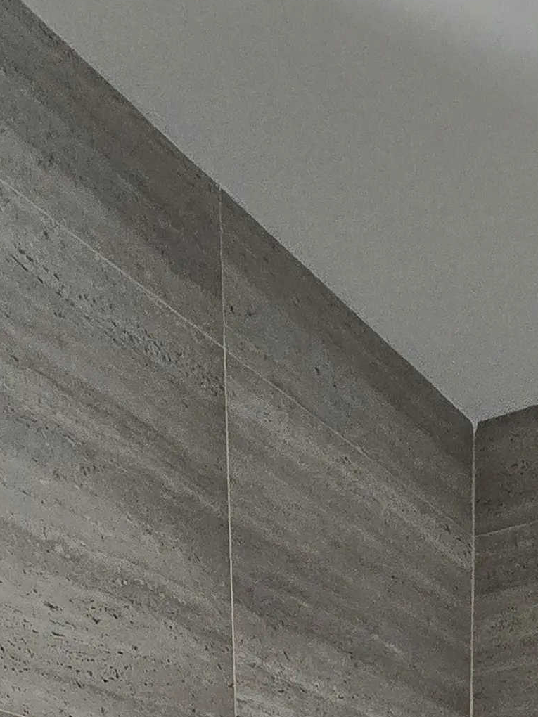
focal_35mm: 51
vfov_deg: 22.4
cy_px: 1283
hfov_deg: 27.7
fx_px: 1057
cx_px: 467
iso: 250
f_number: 2.2
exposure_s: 1/60
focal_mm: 2.2
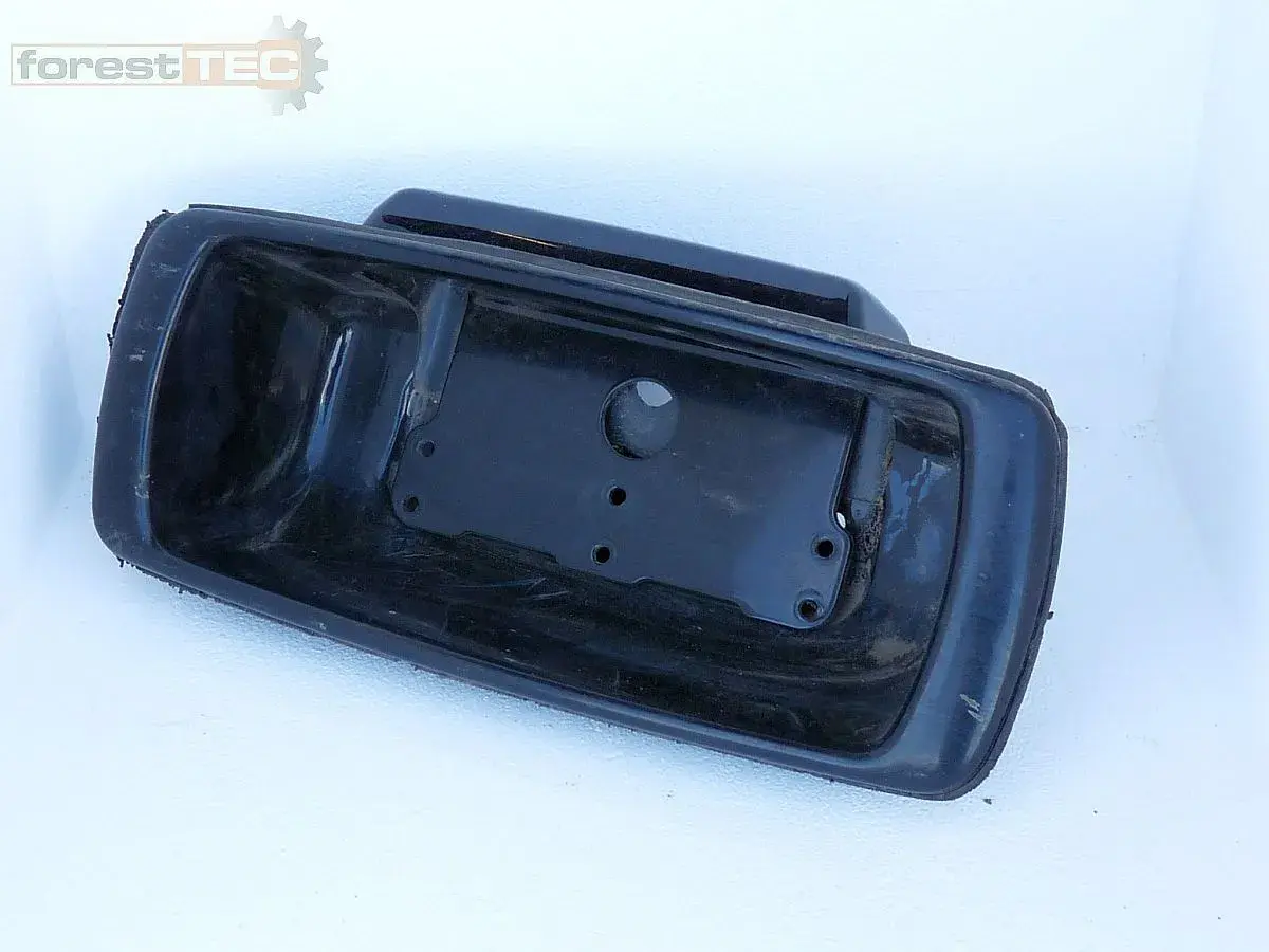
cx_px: 634
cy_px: 476
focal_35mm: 55
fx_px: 2016
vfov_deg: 26.6
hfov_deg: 34.9
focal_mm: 5.5
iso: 100
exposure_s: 1/80
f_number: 3
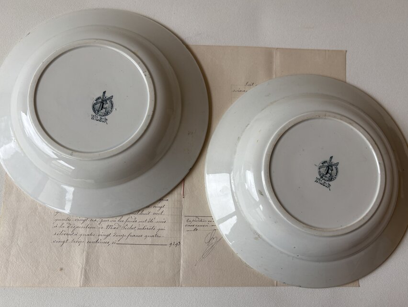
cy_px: 154
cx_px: 204
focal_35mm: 26
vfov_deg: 53.1
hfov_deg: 67.3
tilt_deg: -80.0
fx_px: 307
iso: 50
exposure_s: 1/121
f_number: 1.6
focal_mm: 5.96
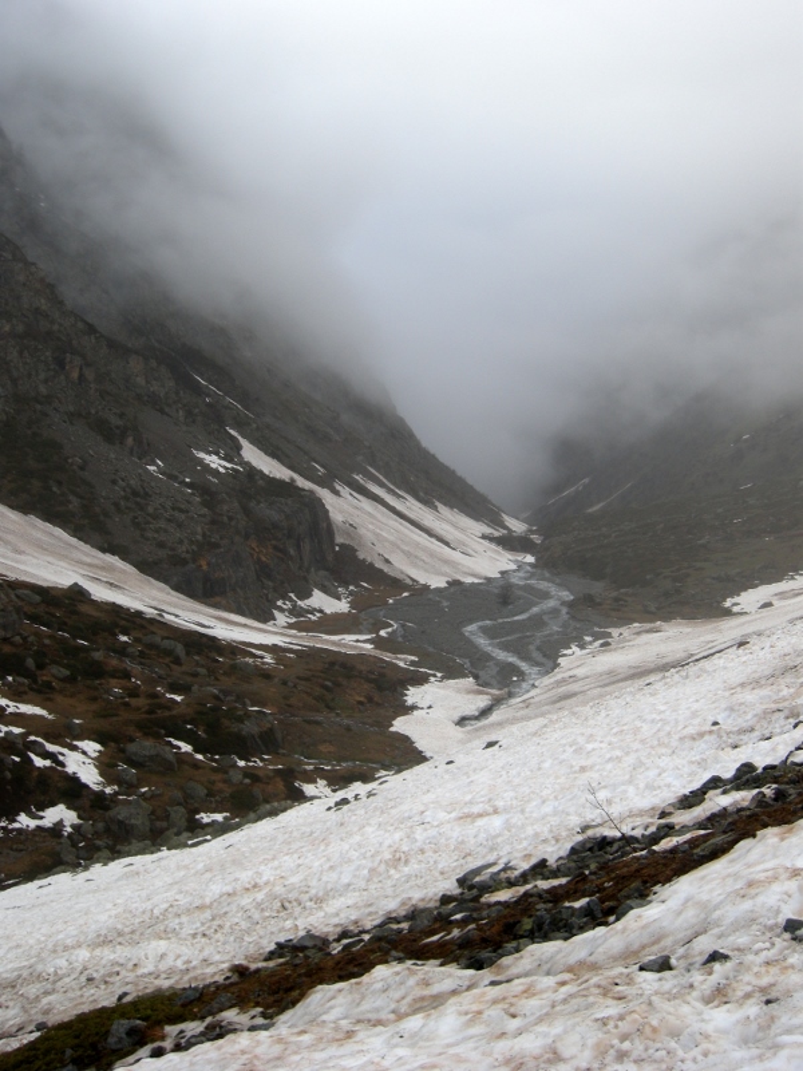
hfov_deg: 36.0
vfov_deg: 46.8
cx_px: 402
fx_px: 1237
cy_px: 536
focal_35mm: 40
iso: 64
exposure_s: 1/202
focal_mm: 8.5
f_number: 4
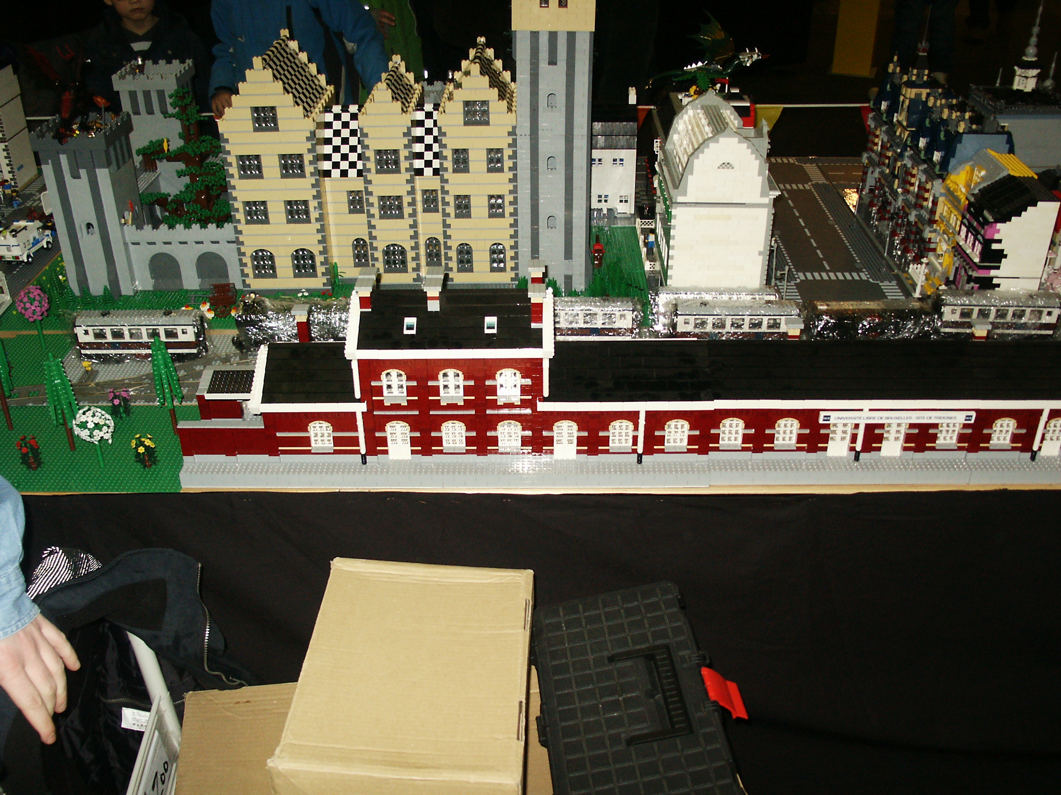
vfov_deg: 40.7
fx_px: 1073
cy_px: 398
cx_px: 530
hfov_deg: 52.6
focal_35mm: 35
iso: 200
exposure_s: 1/45
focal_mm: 7.2
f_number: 3
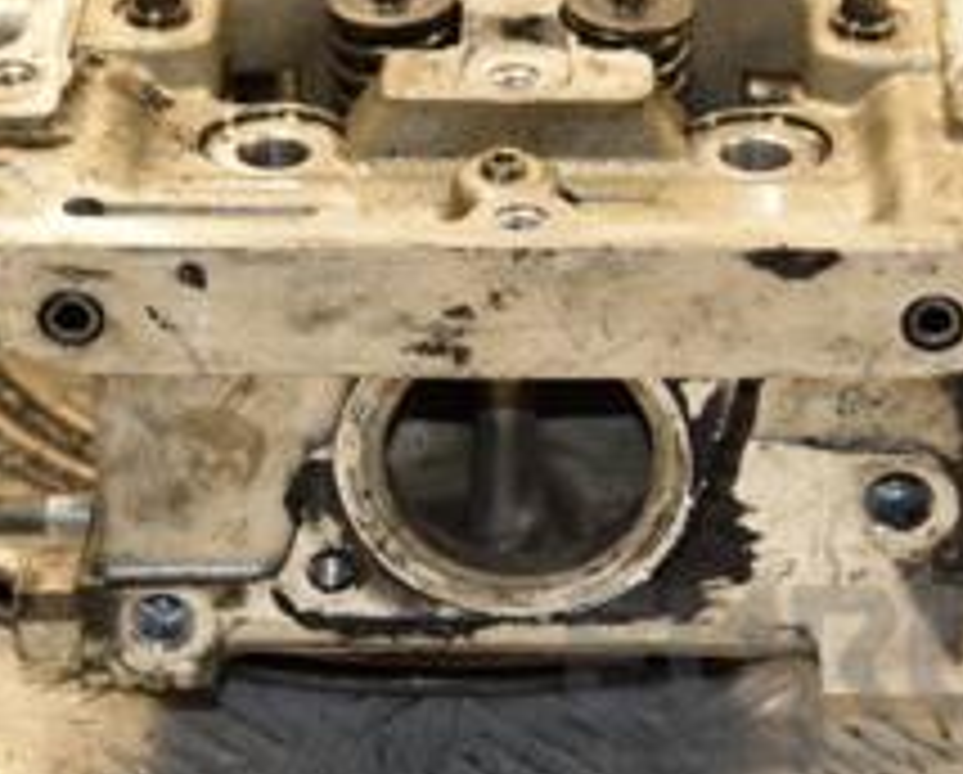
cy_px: 54
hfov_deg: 9.8
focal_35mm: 197
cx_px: 482
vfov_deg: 7.8
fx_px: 5625
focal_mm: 50
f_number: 5.6
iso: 800
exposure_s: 1/200
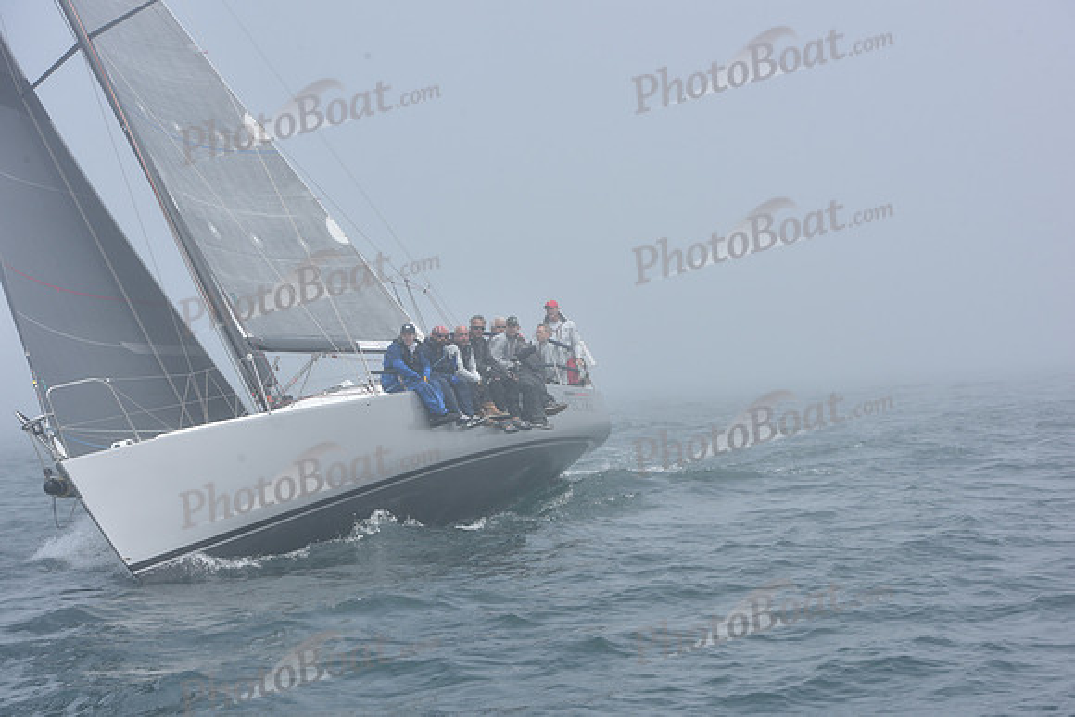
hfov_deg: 28.8
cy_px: 358
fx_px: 2091
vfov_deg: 19.5
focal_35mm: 70
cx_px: 538
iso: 250
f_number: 10
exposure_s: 1/800
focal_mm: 70
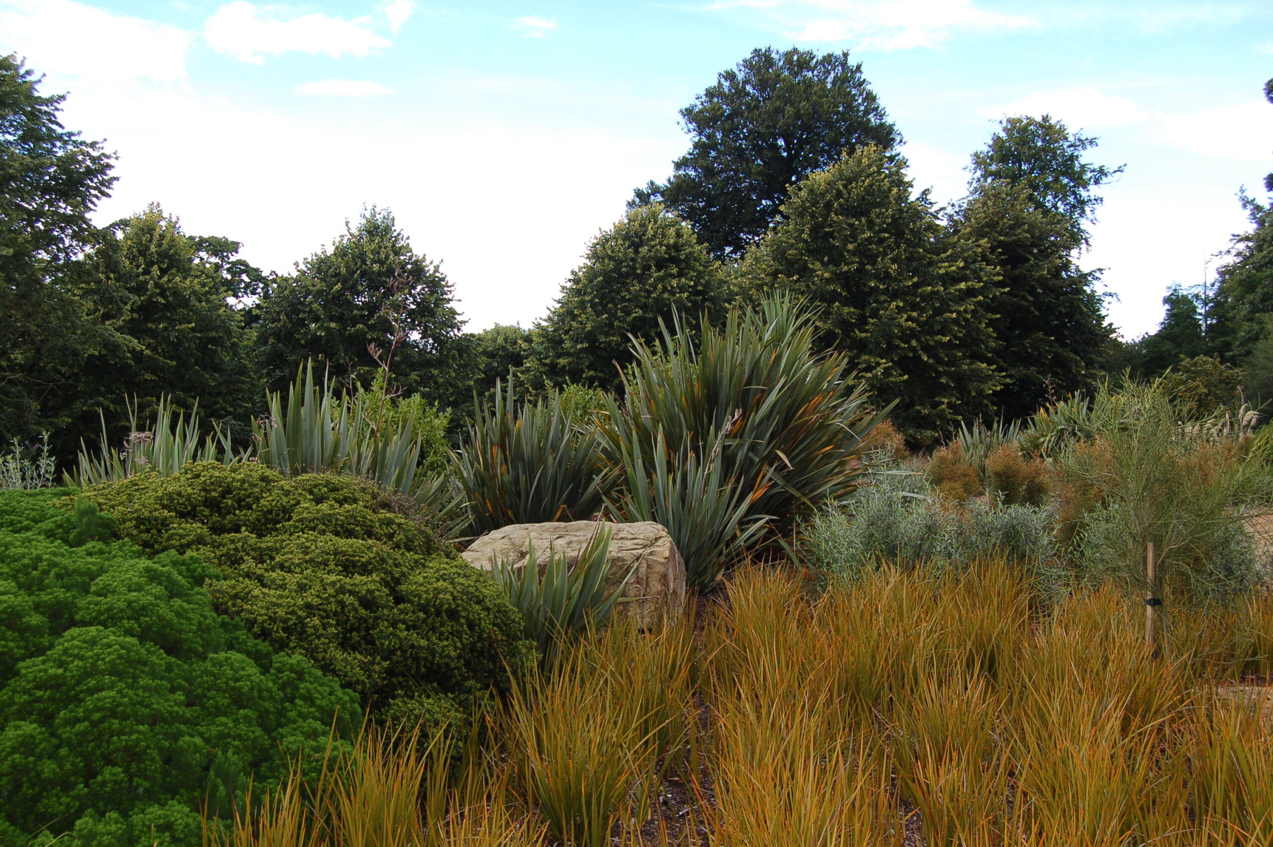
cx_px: 636
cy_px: 424
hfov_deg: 53.2
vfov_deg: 36.8
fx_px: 1272
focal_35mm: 36
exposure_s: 1/160
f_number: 5.6
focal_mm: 24
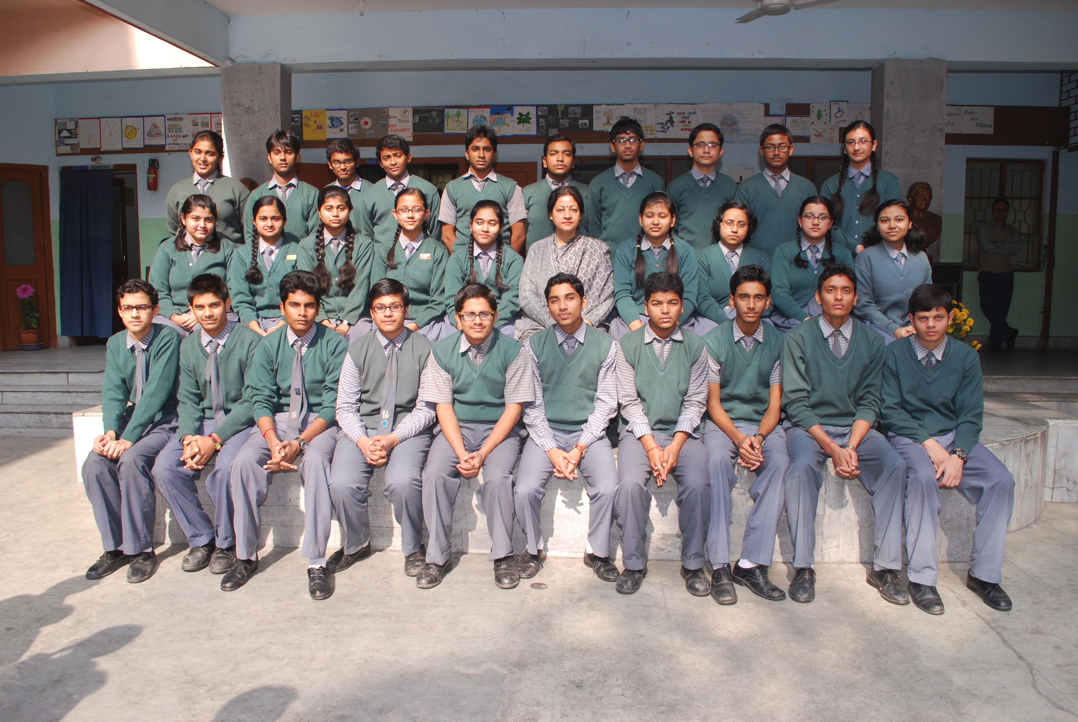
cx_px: 539
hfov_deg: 67.3
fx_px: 809
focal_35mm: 27
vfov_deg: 48.0
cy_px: 361
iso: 200
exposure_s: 1/125
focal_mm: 18
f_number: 7.1
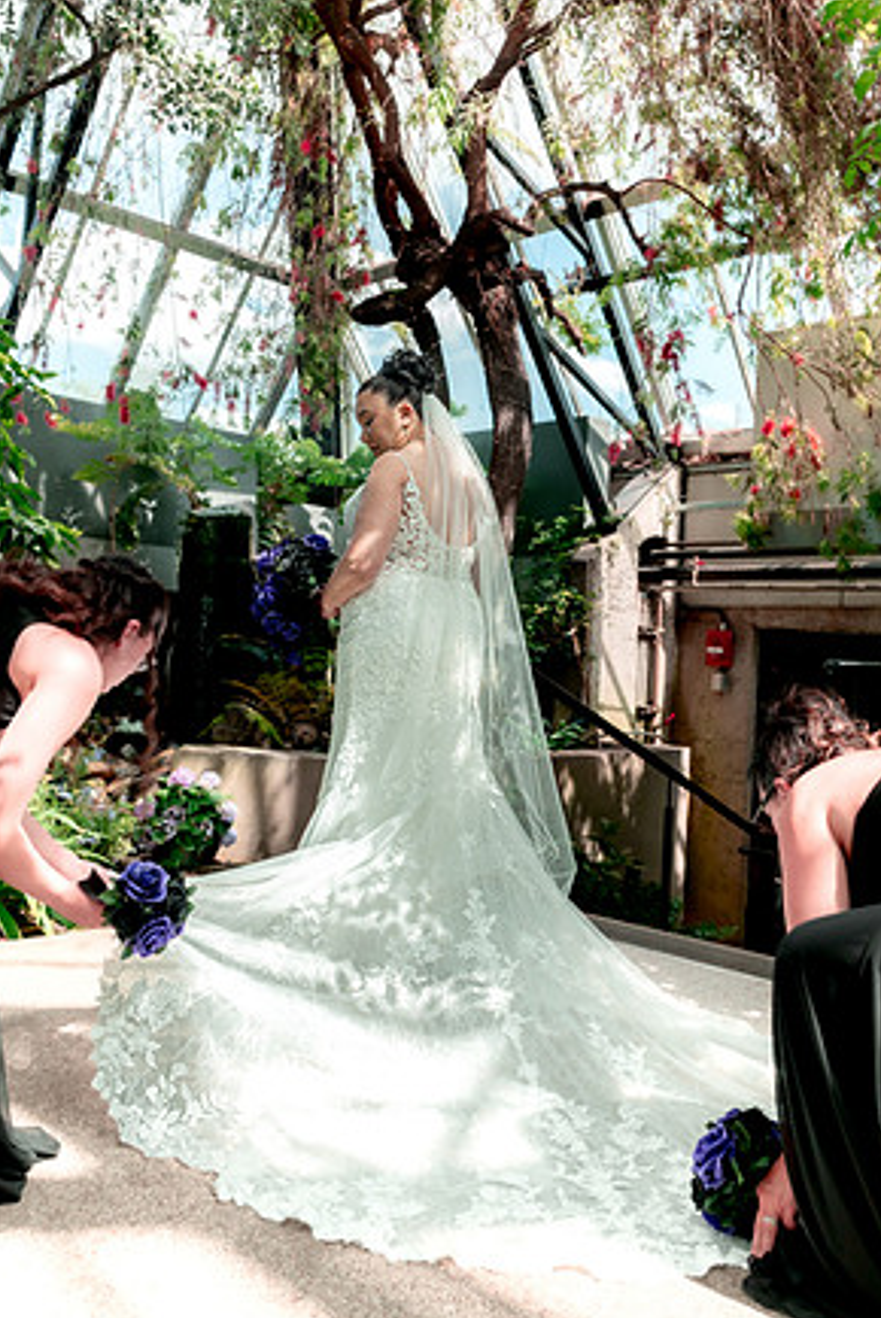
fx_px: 1063
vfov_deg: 63.6
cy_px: 650
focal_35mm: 29
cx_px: 450
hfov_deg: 45.0
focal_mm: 28
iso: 400
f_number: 5.6
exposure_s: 1/320
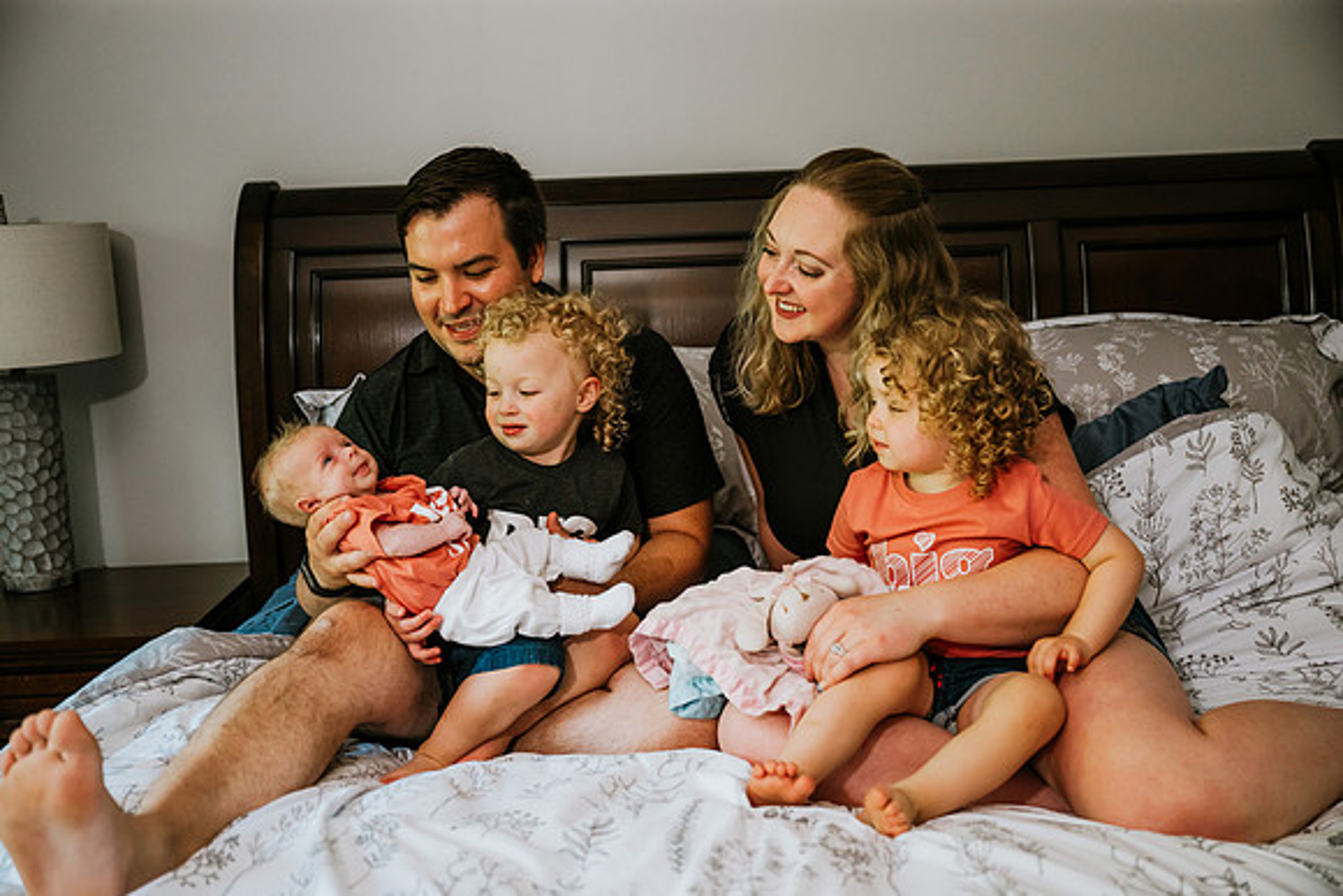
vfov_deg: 37.9
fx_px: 1306
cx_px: 672
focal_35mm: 35
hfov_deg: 54.4
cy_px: 448
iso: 1000
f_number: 2.8
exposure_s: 1/250
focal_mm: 35
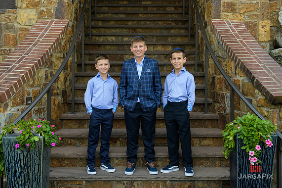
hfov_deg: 42.8
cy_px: 80
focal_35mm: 46
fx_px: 360
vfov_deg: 29.2
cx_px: 142
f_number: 3.2
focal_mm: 38
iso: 200
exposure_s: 1/800
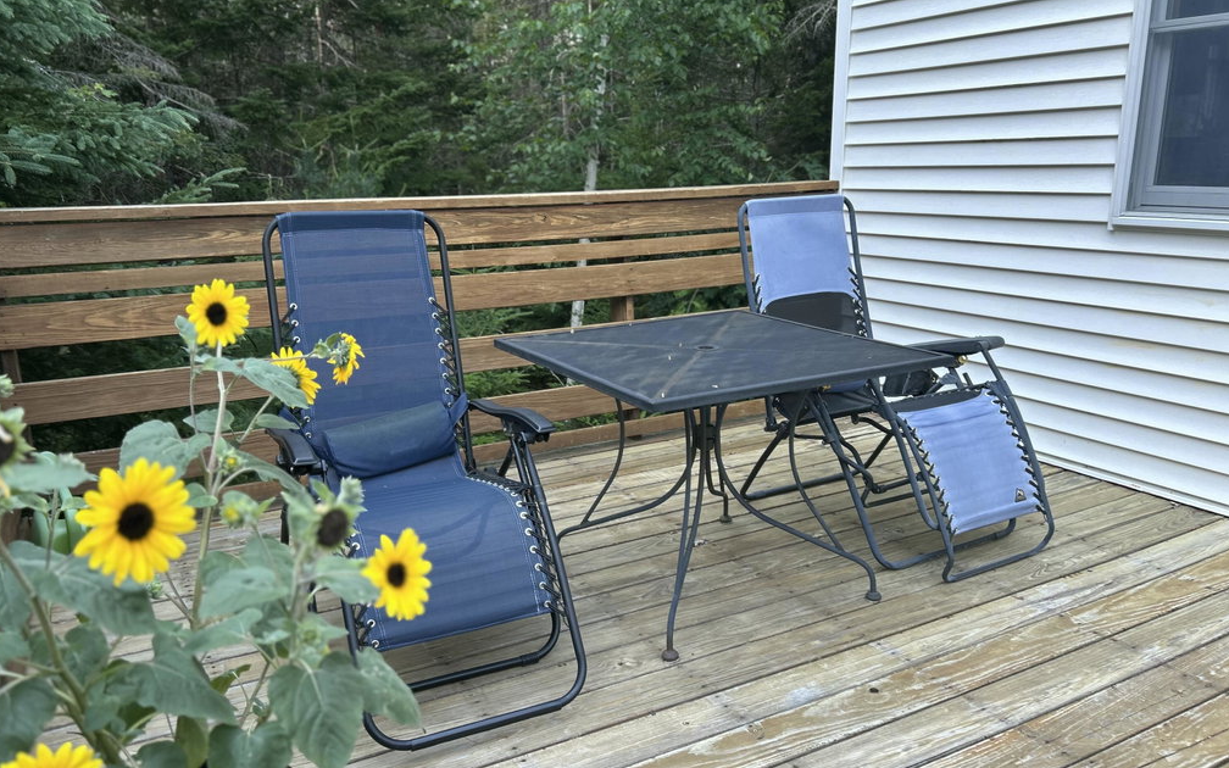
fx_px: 938
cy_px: 388
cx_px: 610
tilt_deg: -12.3
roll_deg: -0.5
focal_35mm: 28
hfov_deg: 66.5
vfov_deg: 44.5
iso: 40
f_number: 1.5
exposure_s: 1/239
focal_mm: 5.7
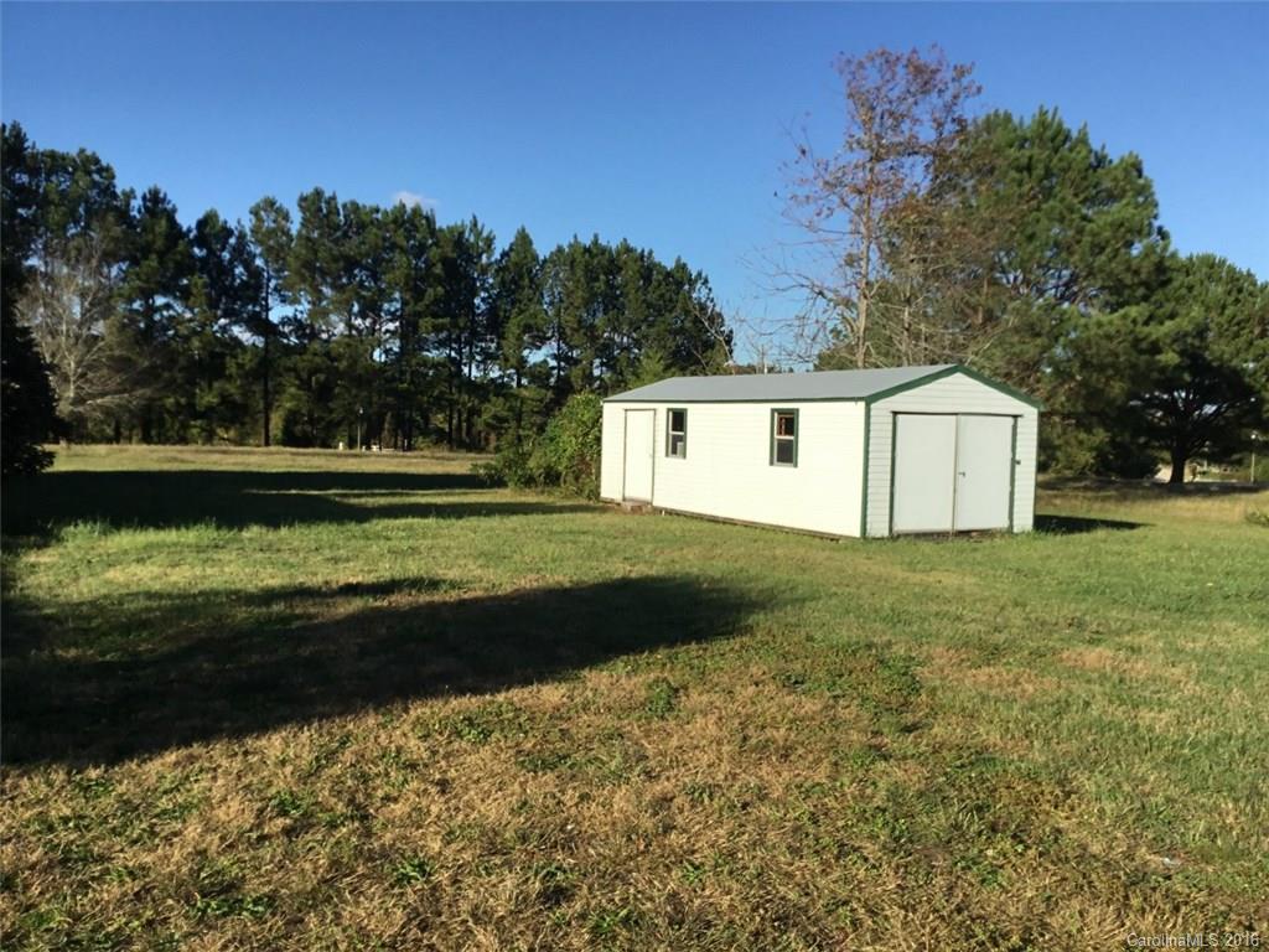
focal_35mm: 31
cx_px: 634
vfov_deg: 45.4
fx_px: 1136
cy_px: 476
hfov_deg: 58.4
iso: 25
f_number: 2.4
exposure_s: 1/1567
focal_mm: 3.3
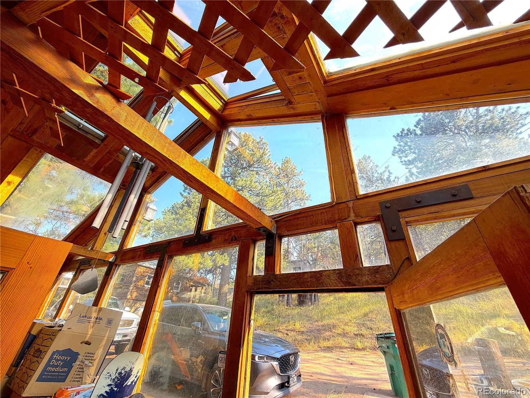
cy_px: 199
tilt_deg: +30.5
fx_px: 214
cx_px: 265
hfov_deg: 102.1
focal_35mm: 14
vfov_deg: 85.7
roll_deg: -3.6
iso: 50
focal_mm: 2.22
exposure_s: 1/336
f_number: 2.2
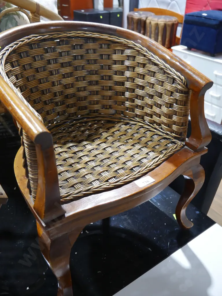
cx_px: 111
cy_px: 148
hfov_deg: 44.2
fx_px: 274
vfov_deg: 56.8
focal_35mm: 32
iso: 1000
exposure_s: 1/60
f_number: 3.6
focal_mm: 16
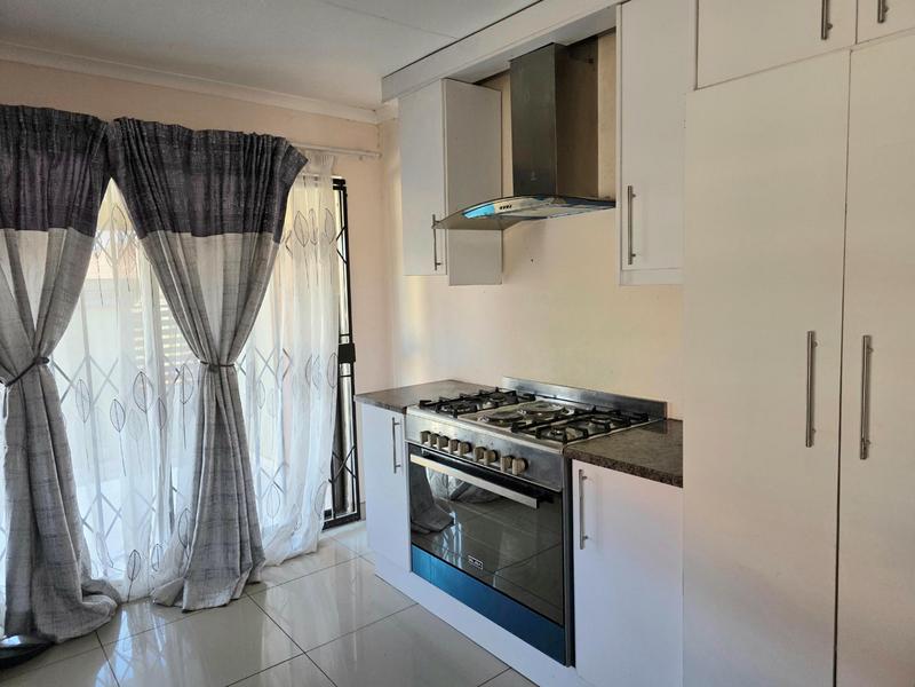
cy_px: 344
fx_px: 608
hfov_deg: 73.9
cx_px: 458
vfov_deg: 58.9
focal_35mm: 23
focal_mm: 6.3
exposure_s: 1/101
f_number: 1.7
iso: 125
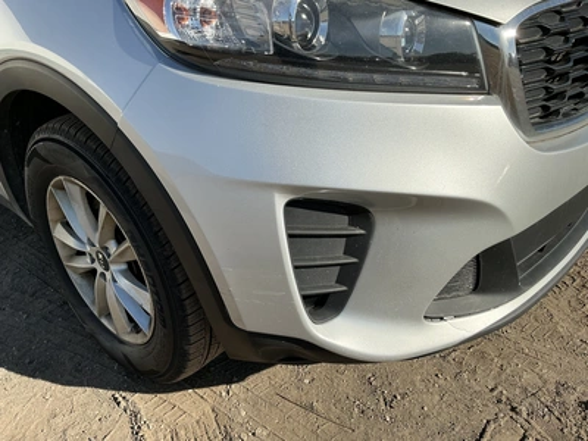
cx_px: 294
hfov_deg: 63.4
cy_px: 220
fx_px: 476
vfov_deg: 49.7
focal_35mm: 28
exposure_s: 1/2058
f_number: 1.8
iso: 25
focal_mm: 3
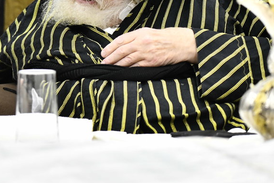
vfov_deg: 2.1
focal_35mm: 658
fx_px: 5009
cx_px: -15
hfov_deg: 3.1
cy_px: -28
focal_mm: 270
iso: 2500
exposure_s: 1/200
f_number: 5.6
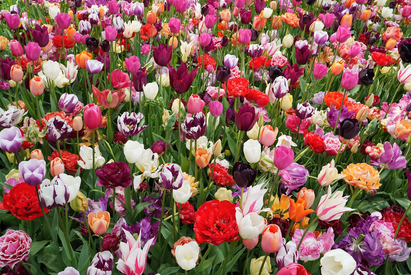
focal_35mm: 31
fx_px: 354
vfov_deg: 42.2
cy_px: 112
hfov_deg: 60.3
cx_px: 205
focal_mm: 24
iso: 100
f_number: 8
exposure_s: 1/100
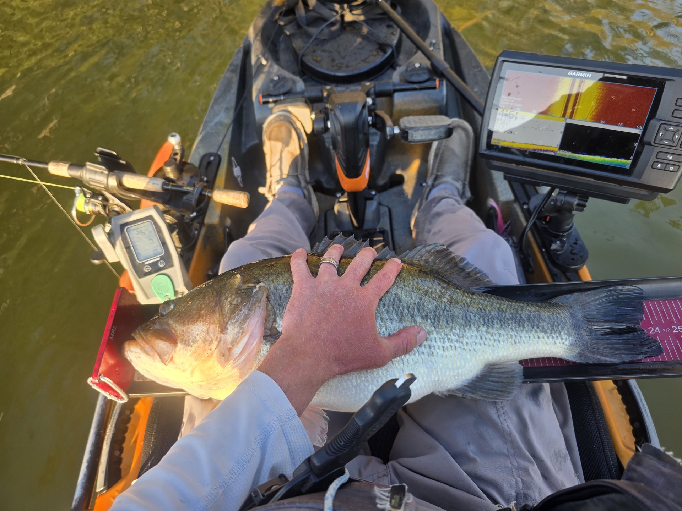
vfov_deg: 58.9
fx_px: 453
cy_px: 256
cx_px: 341
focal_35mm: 23
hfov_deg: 73.9
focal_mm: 6.3
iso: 20
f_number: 1.7
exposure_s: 1/150
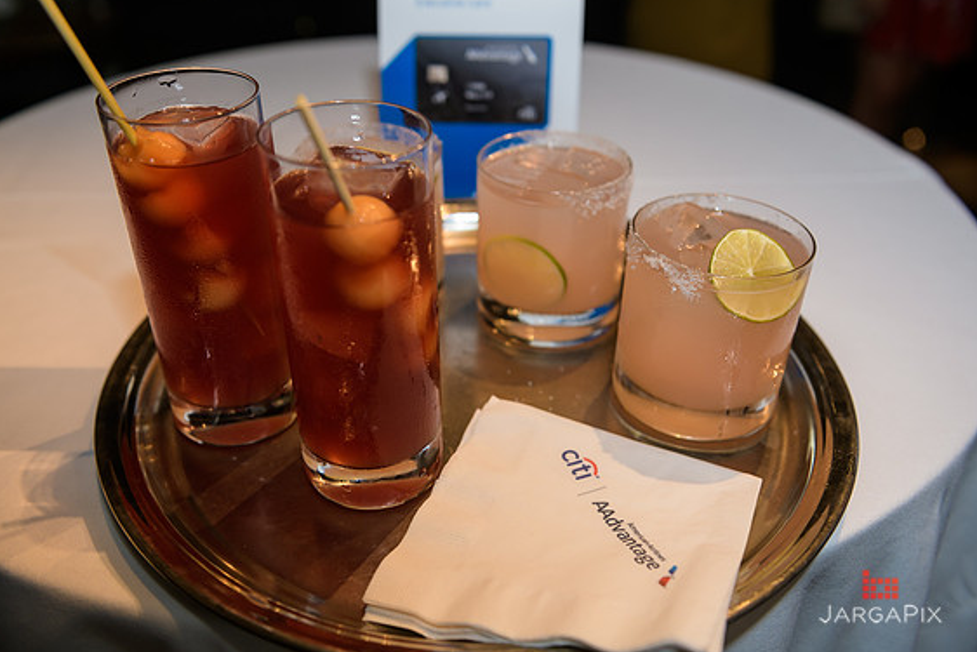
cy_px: 324
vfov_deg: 40.0
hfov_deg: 57.2
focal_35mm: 33
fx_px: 896
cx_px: 482
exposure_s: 1/125
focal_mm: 32
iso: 200
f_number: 3.2
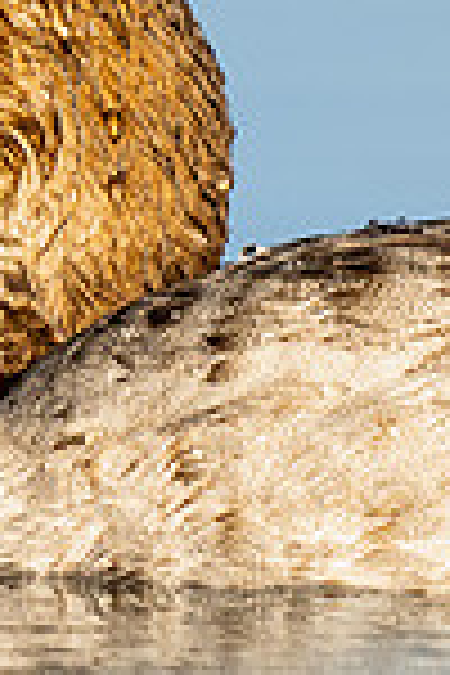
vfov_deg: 0.7
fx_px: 55777
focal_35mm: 2975
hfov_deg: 0.5
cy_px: 48
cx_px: -242
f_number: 8
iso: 640
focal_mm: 600
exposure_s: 1/2500
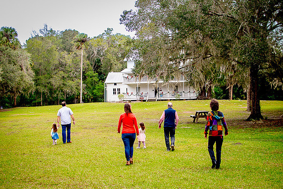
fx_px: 409
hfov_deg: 38.2
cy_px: 94
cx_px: 142
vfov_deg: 26.0
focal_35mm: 52
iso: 200
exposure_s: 1/250
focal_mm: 35
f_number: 3.5
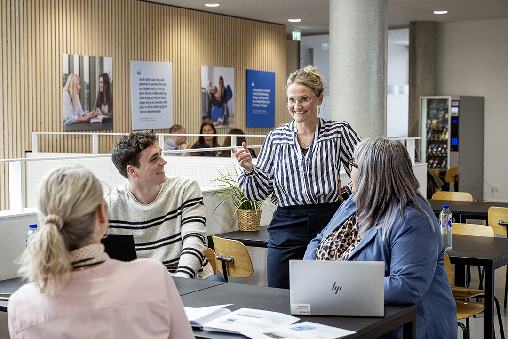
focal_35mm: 64
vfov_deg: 21.2
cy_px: 170
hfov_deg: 31.4
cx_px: 254
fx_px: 903
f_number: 5
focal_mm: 64
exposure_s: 1/250
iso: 1600
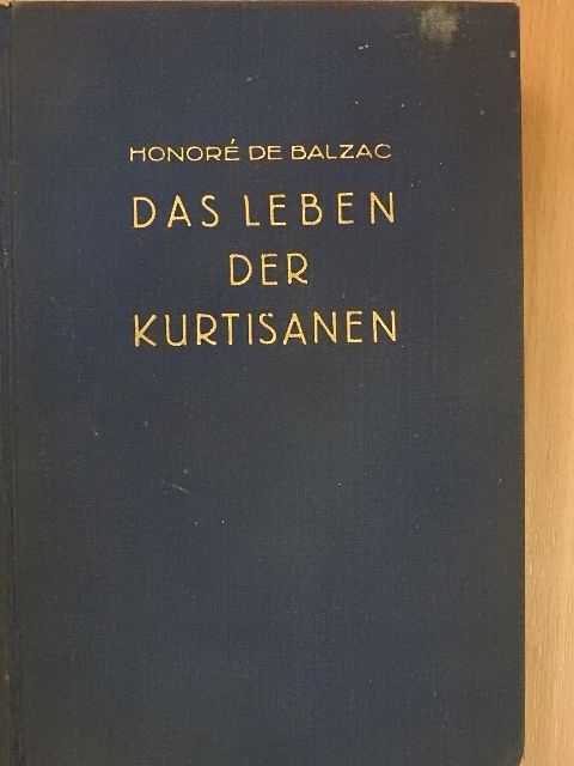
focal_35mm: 50
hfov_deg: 29.1
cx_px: 287
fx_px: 1105
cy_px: 383
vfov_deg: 38.2
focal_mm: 9
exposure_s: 1/80
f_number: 4
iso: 1600
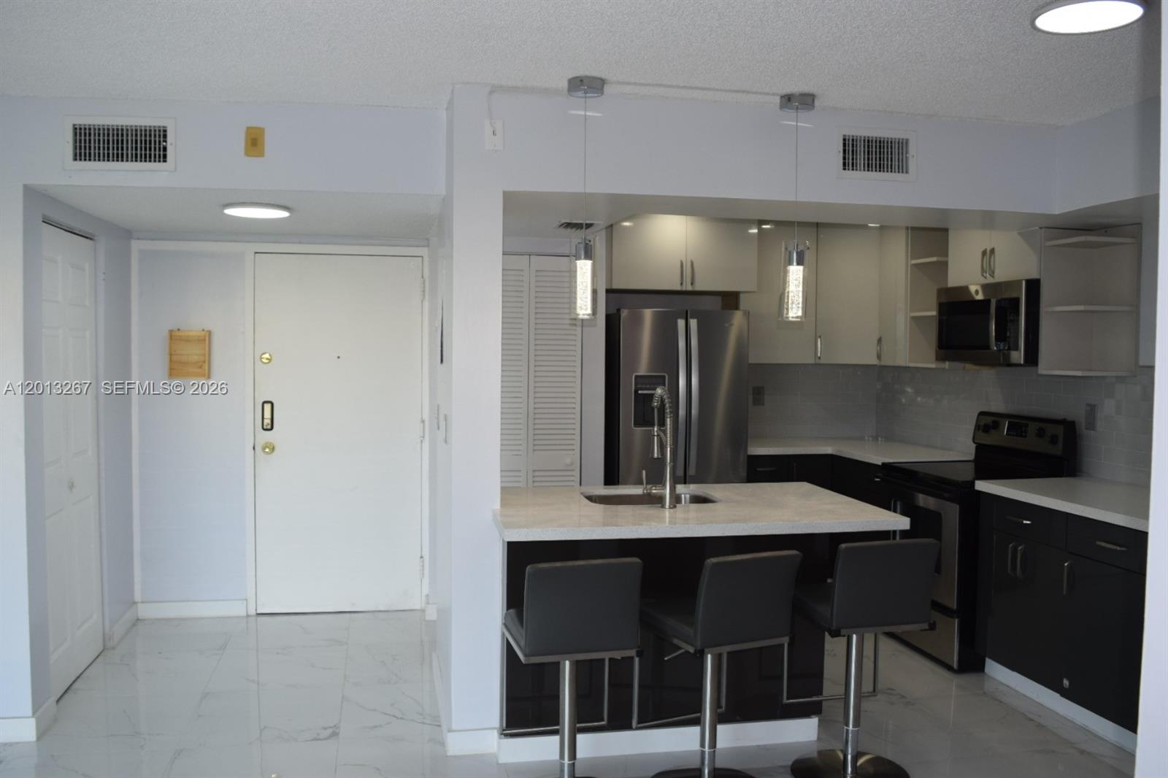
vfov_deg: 43.6
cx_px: 584
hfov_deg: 61.9
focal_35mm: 30
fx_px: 973
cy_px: 389
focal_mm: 20
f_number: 5.6
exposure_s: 1/125
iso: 360
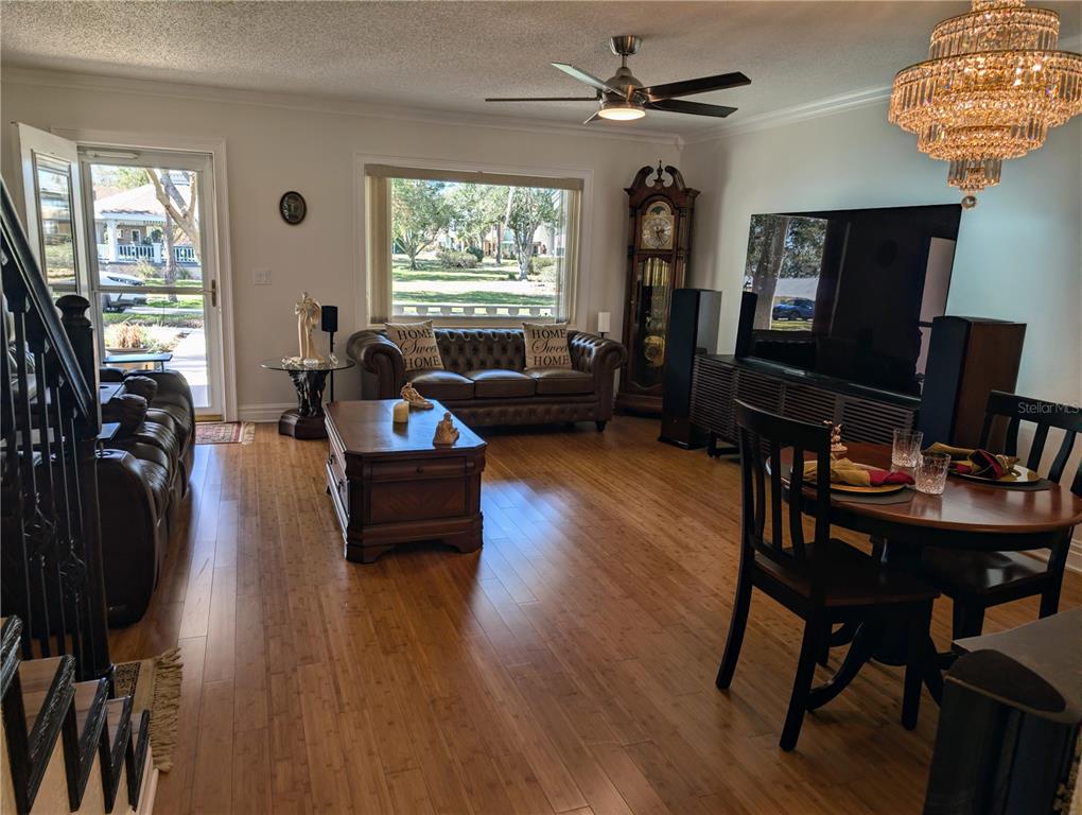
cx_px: 541
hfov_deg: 71.5
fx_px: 751
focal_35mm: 24
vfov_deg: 56.9
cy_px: 408
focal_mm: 6.9
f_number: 1.68
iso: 35
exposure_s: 1/120
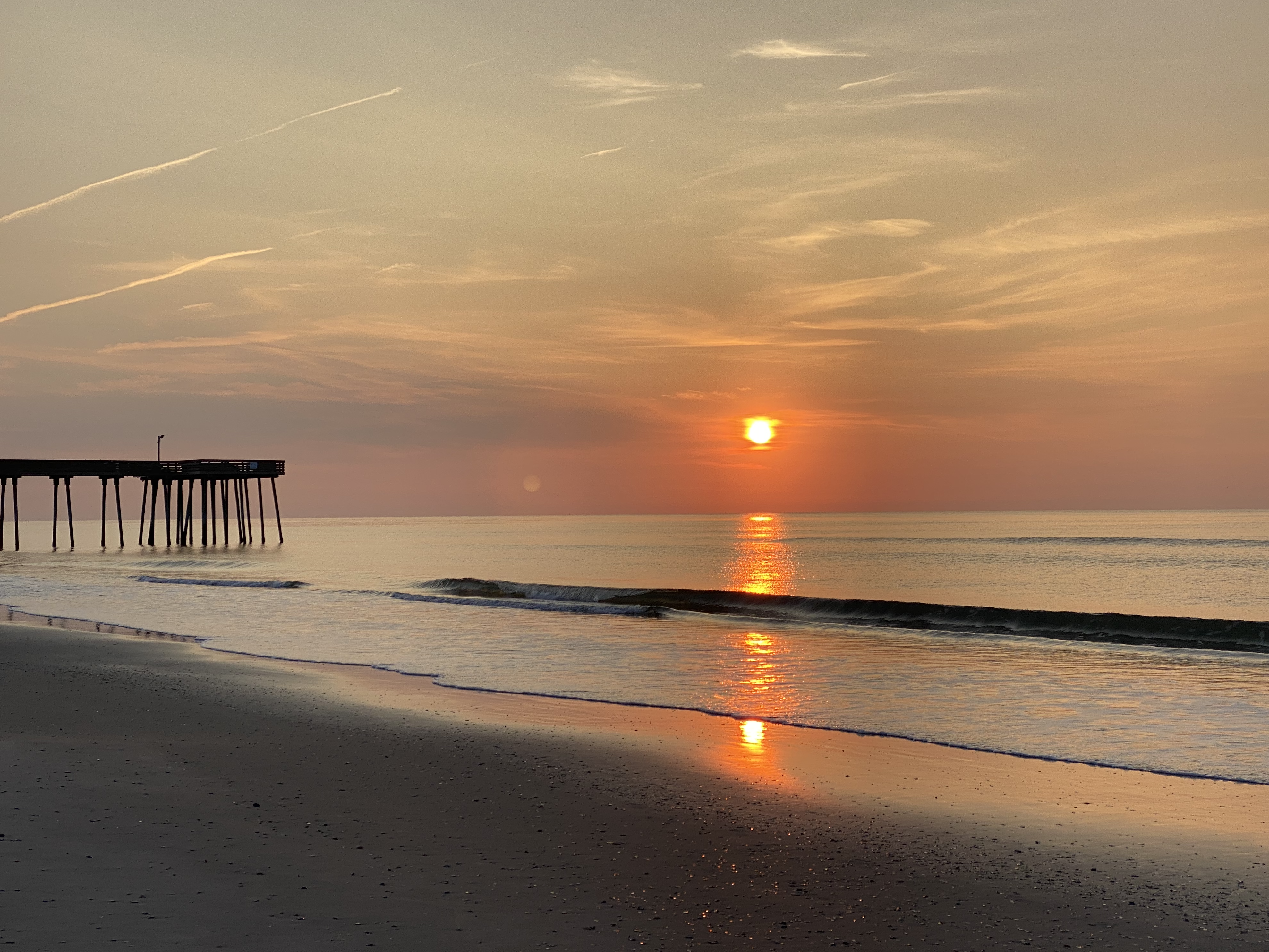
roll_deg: +0.5
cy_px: 472
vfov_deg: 27.5
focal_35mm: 53
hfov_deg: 36.2
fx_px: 1943
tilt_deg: +1.7
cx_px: 636
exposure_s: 1/727
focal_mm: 6
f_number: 2
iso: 20
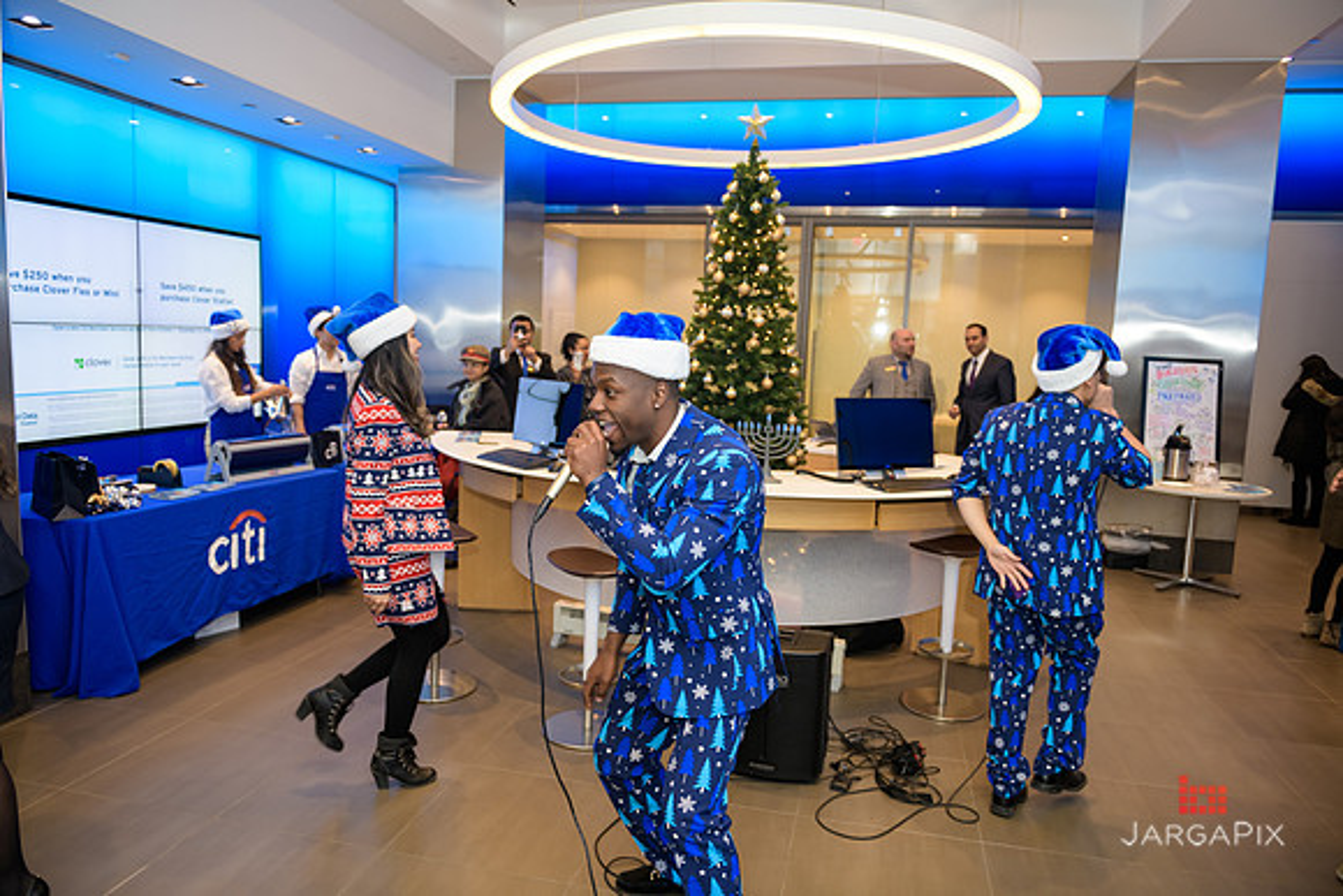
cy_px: 448
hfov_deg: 73.7
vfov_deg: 53.2
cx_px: 672
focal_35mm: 24
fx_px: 896
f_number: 3.2
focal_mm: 24
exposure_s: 1/125
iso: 400
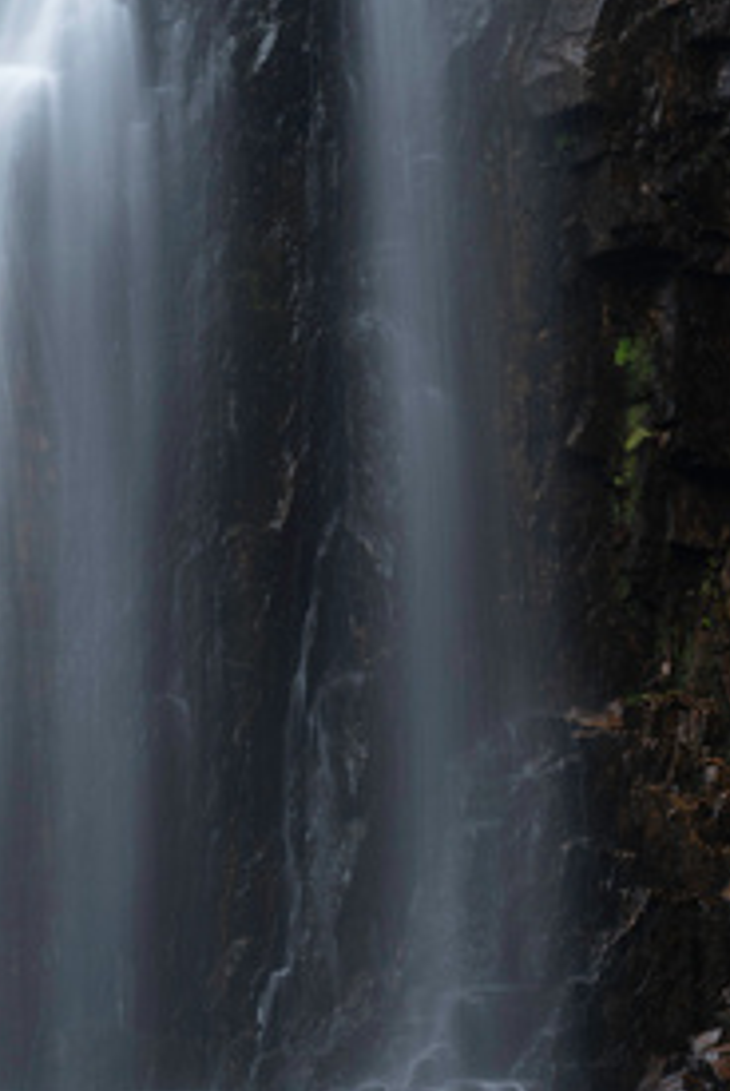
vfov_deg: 8.5
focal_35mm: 243
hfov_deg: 5.7
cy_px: 803
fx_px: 7372
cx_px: 77
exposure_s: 1/2.5
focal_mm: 67
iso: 100
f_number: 11
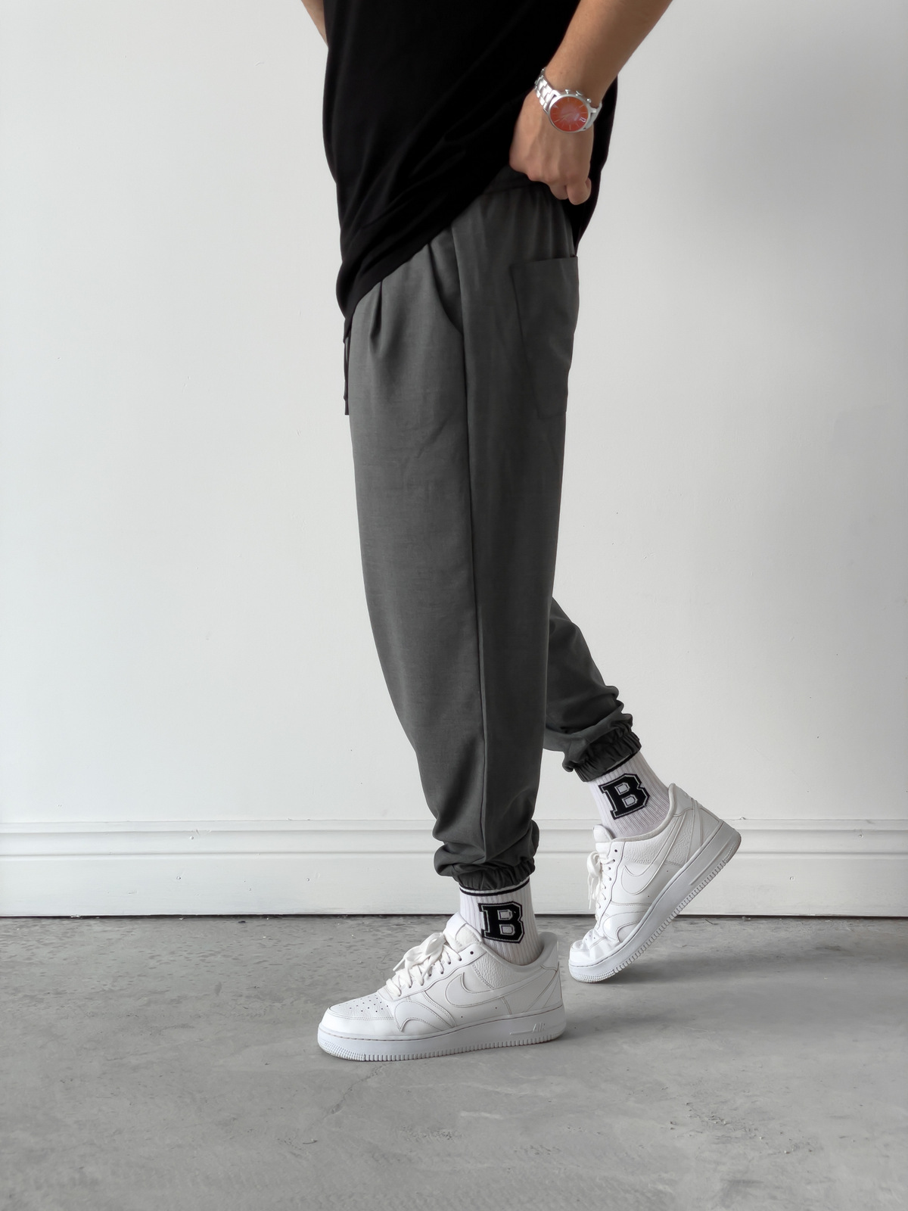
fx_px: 1819
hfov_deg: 28.0
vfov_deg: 36.8
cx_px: 454
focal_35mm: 52
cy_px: 606
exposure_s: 1/120
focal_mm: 6
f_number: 2
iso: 50
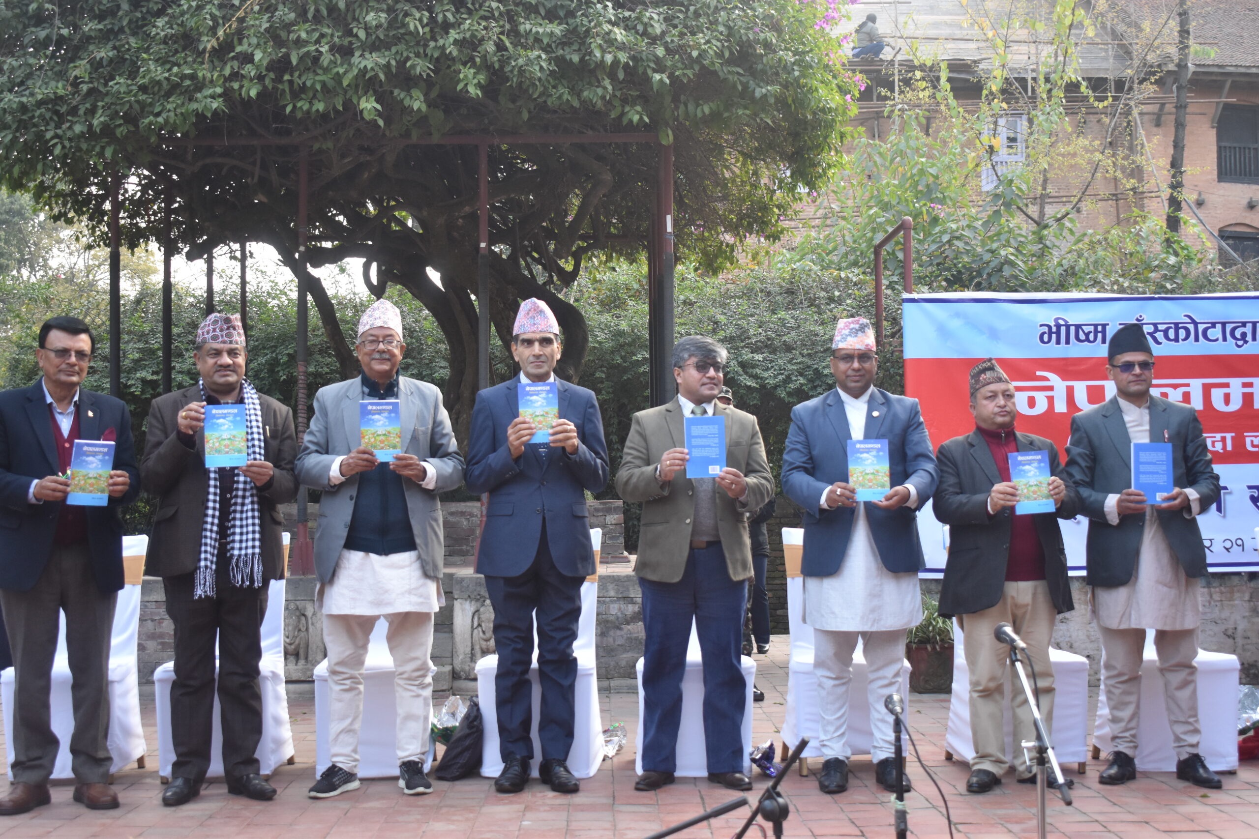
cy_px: 420
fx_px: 1679
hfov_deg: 41.1
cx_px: 630
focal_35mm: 48
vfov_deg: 28.1
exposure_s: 1/250
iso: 800
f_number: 4.5
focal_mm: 32
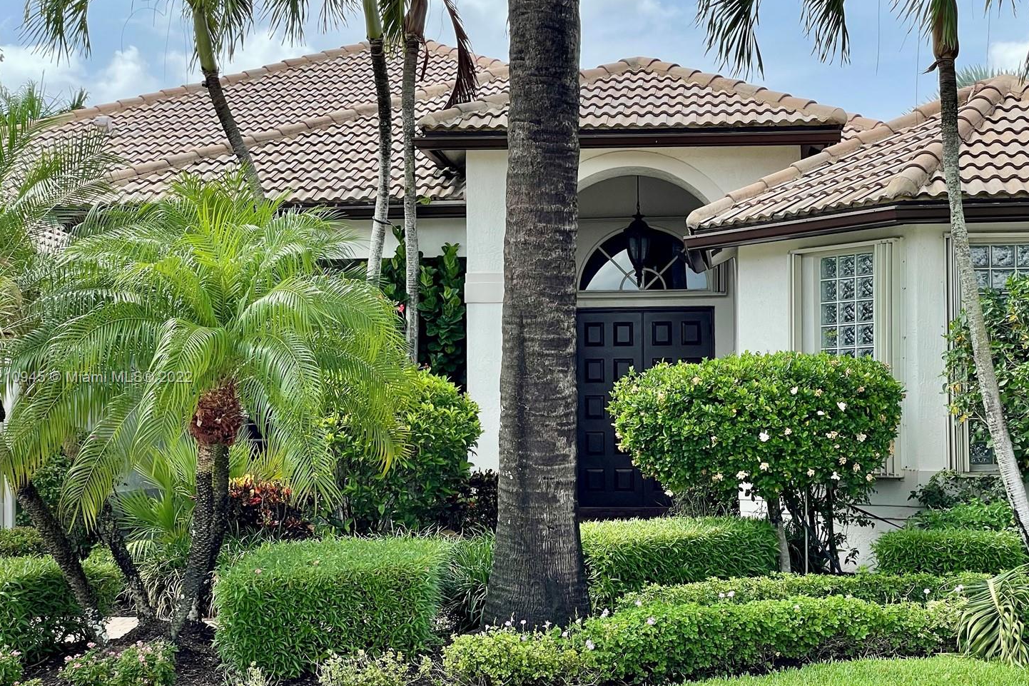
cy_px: 378
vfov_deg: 22.6
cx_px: 535
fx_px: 1715
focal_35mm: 60
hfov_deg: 33.4
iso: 25
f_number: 2
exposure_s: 1/527
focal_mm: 6
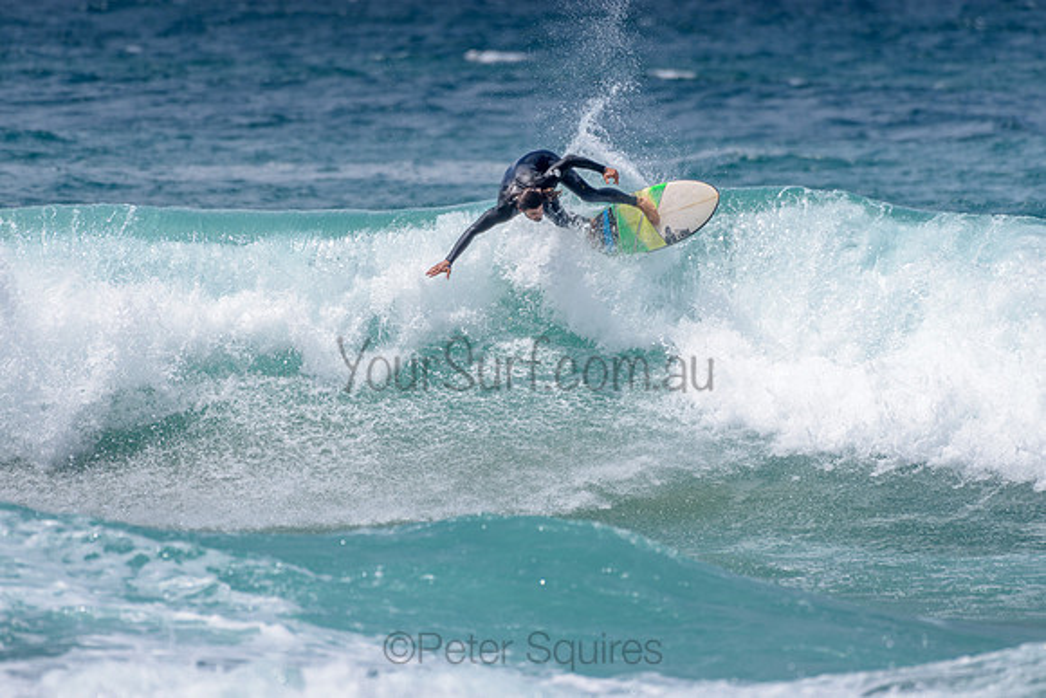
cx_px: 550
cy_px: 275
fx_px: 17851
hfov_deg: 3.4
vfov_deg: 2.2
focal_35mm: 614
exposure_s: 1/2000
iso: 100
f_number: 5.6
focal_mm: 500
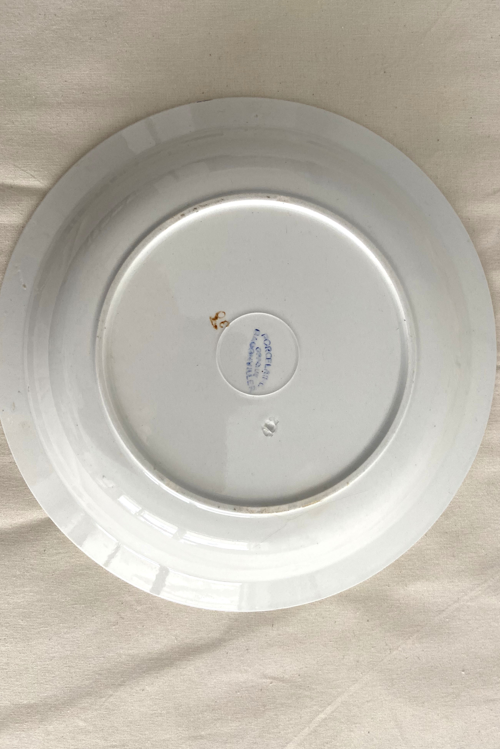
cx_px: 238
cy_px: 362
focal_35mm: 28
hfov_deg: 46.4
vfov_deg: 65.5
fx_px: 583
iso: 125
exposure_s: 1/121
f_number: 1.8
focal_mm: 4.25
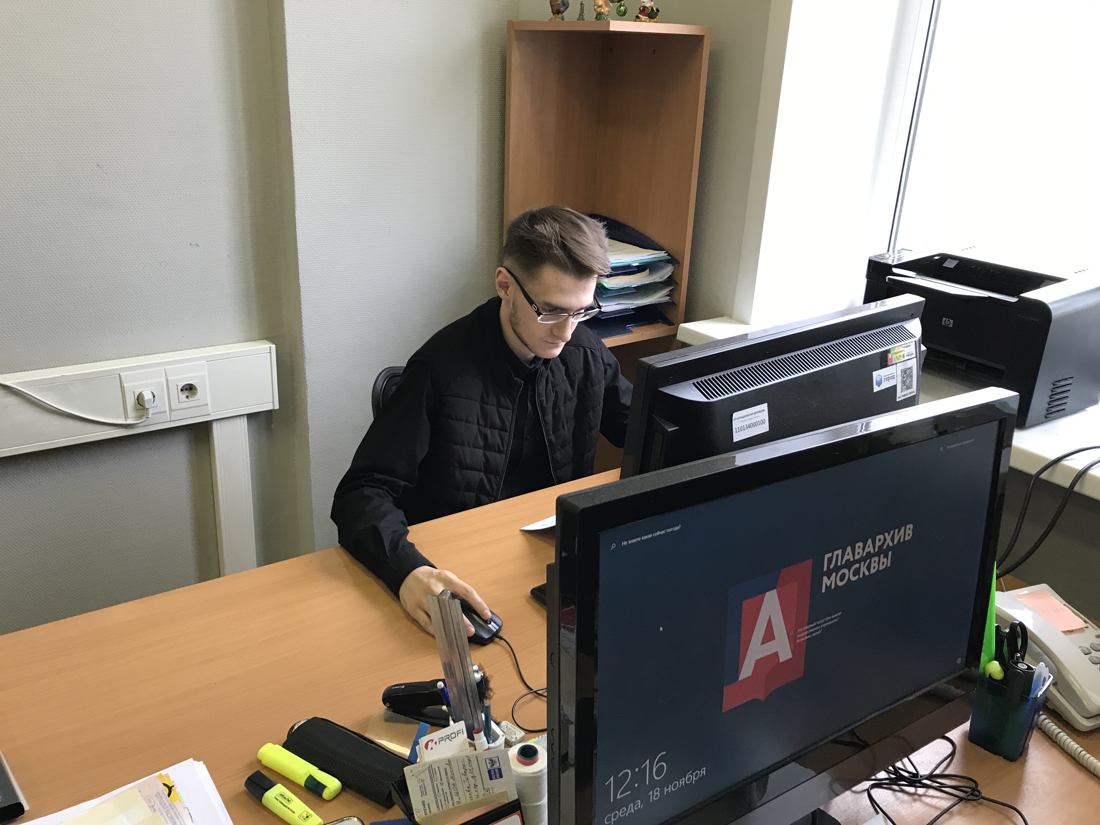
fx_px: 890
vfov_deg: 49.7
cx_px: 550
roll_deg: -2.5
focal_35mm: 28
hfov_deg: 63.4
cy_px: 412
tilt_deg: -20.4
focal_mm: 3.99
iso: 40
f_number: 1.8
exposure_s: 1/33
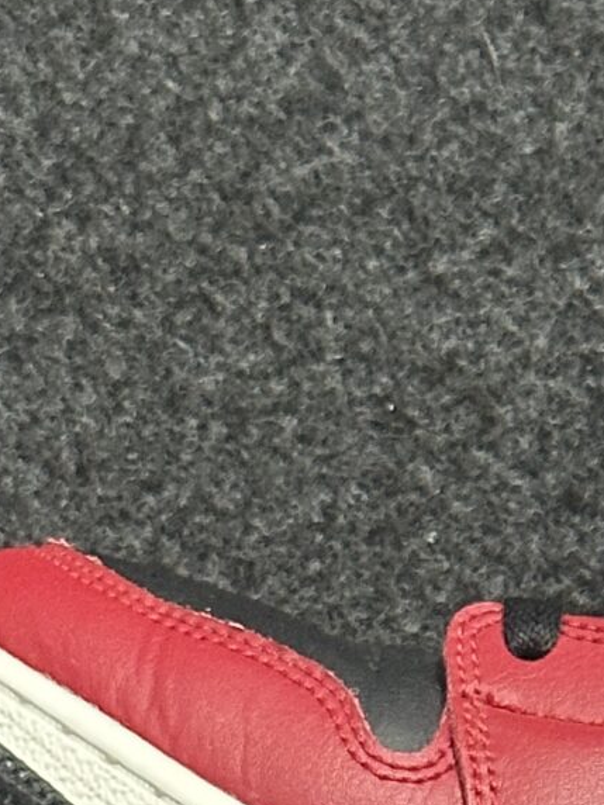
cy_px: 1534
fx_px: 5002
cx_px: 817
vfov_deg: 8.8
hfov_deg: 6.8
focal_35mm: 215
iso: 320
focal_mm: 6.86
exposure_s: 1/33
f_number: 1.78
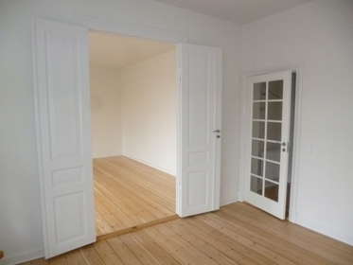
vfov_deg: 56.8
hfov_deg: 71.6
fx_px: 245
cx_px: 176
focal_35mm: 24
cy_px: 132
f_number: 2.5
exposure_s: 1/60
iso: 400
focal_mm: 4.3
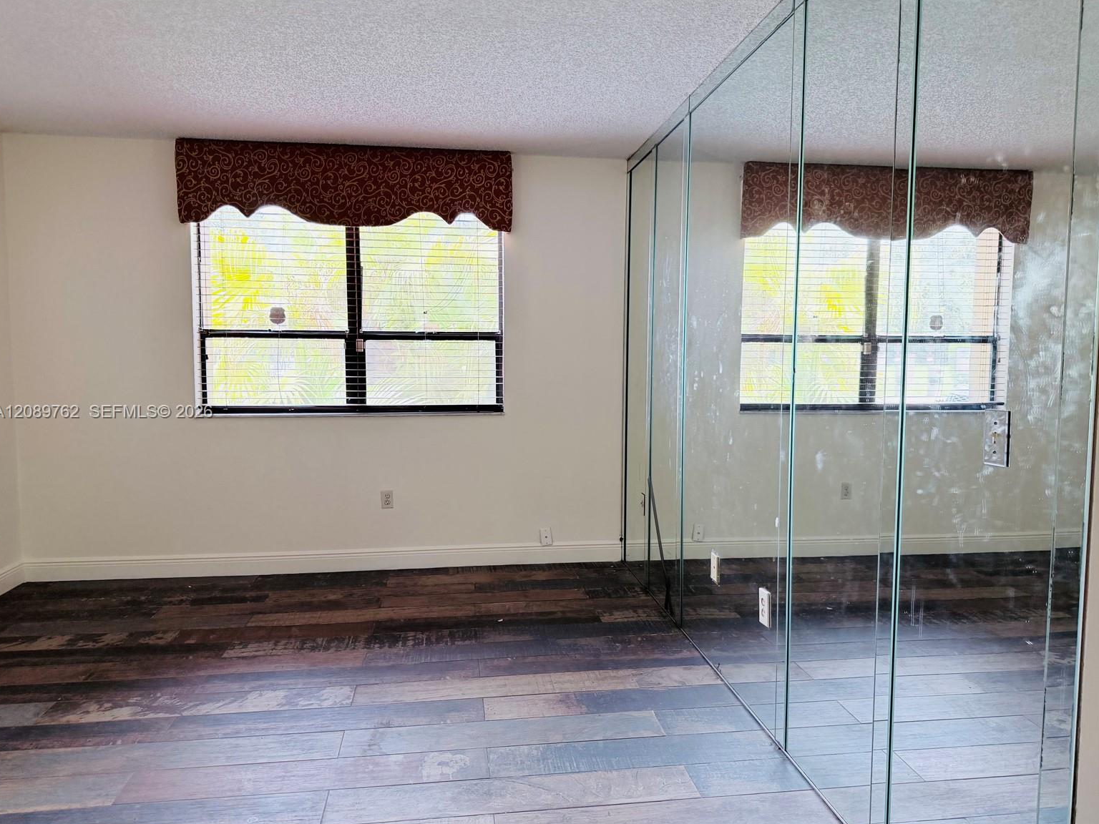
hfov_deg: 69.4
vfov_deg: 54.9
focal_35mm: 25
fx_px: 794
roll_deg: +1.1
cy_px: 413
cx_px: 562
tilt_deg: -4.9
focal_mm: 6.76
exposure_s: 1/121
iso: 200
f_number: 1.78
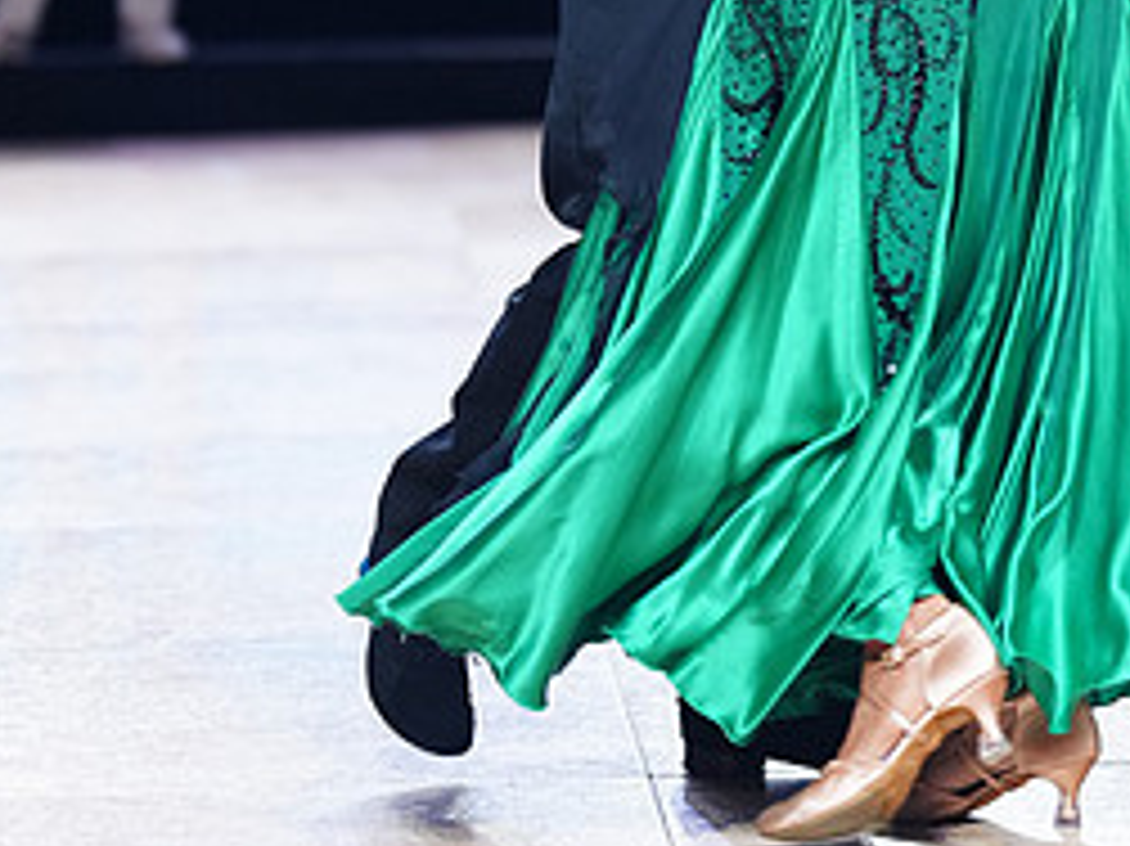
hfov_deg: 8.3
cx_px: 772
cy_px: -374
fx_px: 7766
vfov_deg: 6.2
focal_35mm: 238
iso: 2000
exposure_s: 1/500
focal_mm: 107
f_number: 2.8
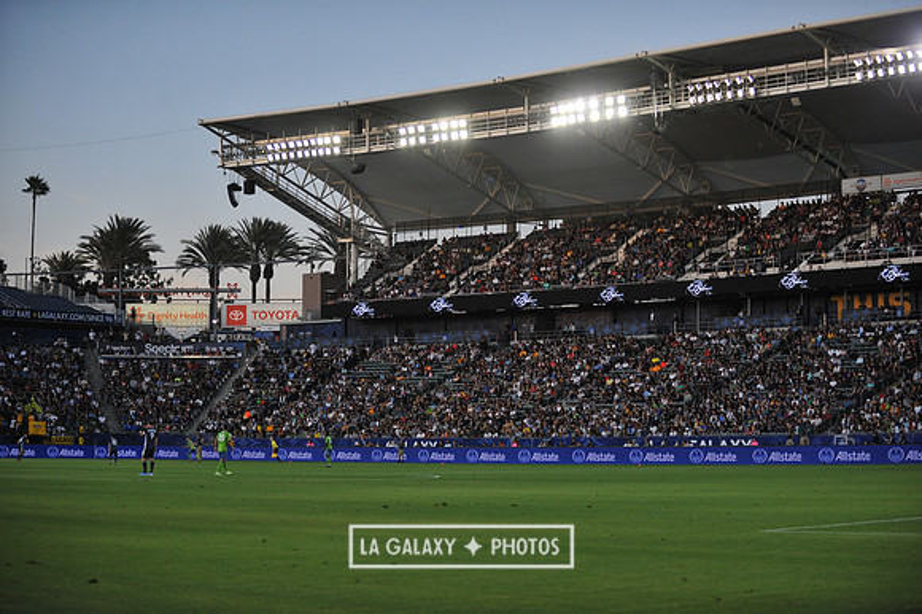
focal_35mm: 70
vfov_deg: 19.4
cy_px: 307
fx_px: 1792
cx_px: 461
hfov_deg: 28.9
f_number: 2.8
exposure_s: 1/2500
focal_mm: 70
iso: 1600
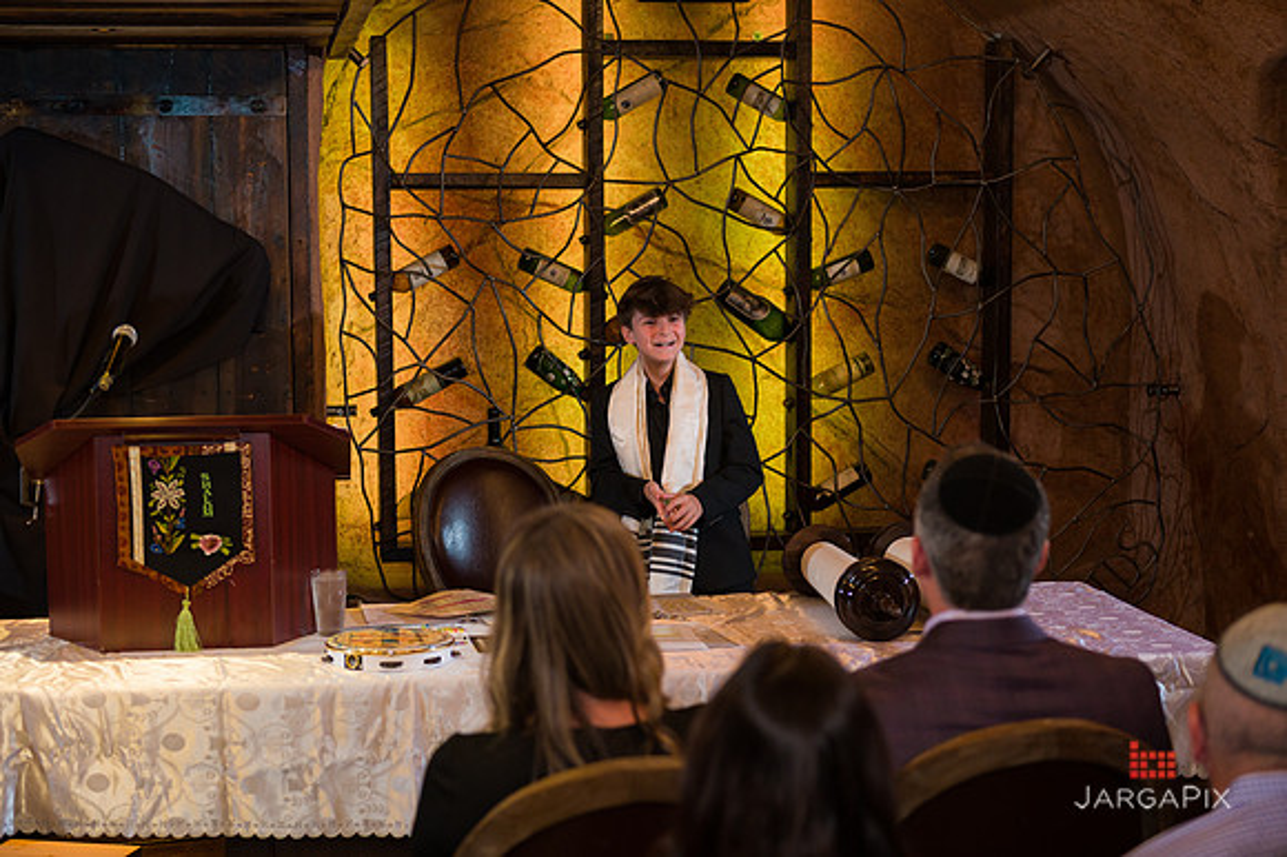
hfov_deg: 32.4
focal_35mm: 62
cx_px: 644
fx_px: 2211
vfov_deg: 21.9
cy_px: 429
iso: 1250
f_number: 4
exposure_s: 1/200
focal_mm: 60
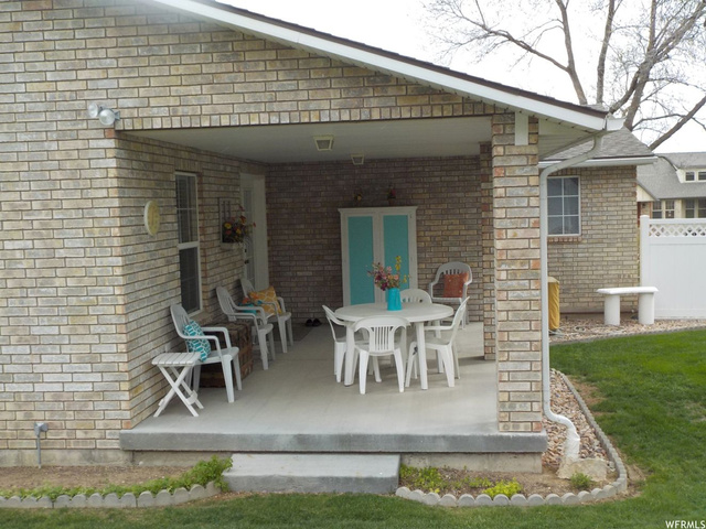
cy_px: 264
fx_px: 775
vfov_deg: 37.7
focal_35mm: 38
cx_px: 353
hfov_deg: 49.0
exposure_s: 1/320
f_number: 3.7
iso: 125
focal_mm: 5.2
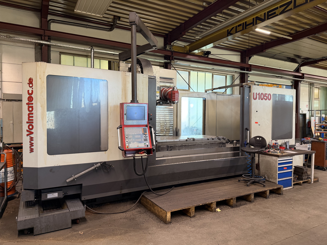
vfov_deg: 56.8
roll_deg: +0.0
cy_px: 122
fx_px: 227
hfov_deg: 71.6
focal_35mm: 24
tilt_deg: -1.6
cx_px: 164
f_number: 1.78
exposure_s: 1/50
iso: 250
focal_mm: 6.76
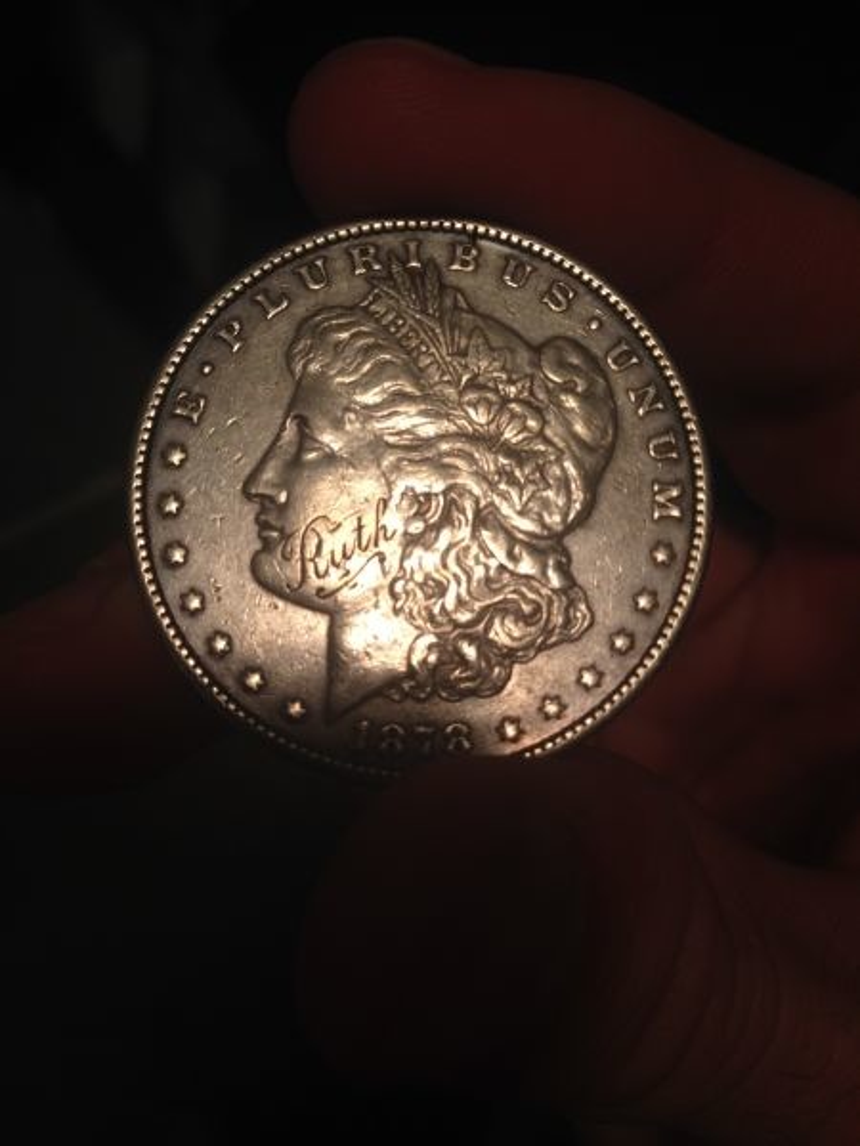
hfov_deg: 42.9
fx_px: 1093
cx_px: 430
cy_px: 573
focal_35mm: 33
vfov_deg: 55.4
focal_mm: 4.12
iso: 64
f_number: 2.4
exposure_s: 1/20
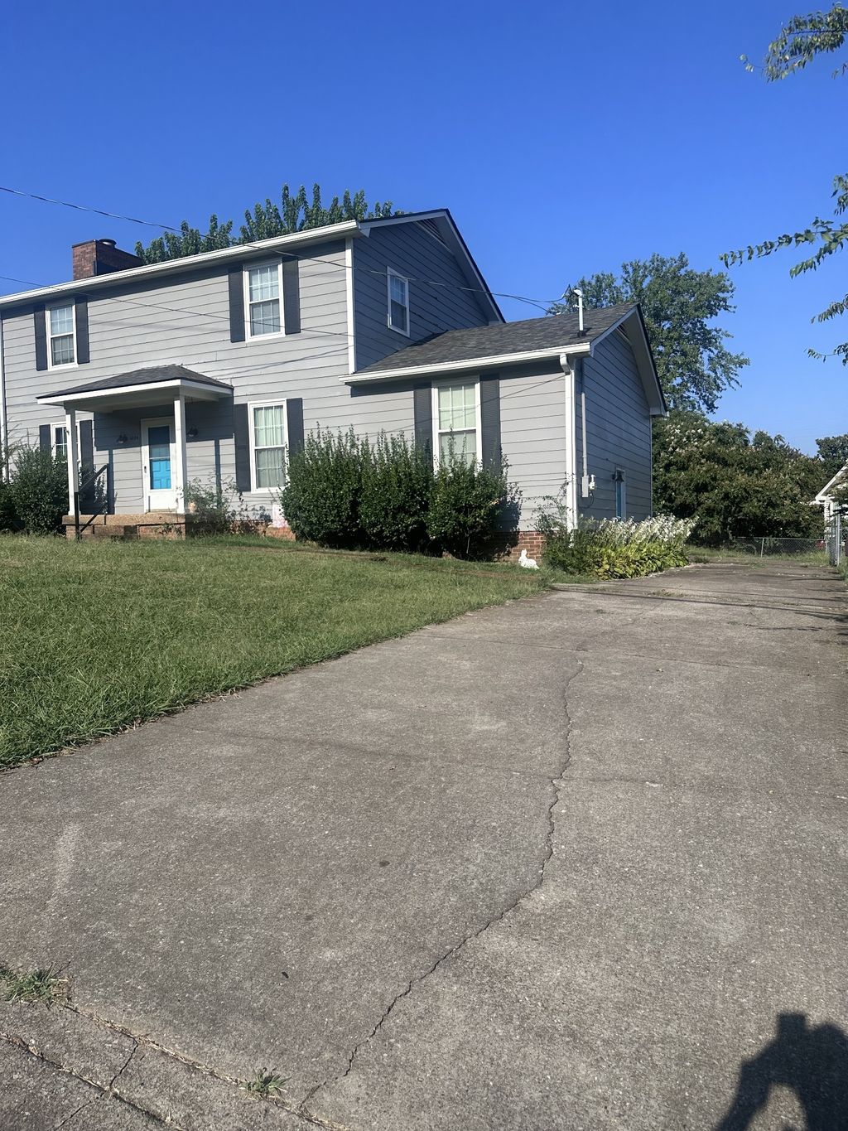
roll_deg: +1.0
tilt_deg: +1.6
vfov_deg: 71.6
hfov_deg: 56.8
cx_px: 424
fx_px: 784
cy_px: 566
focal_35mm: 24
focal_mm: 6.86
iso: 80
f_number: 1.78
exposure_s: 1/5000
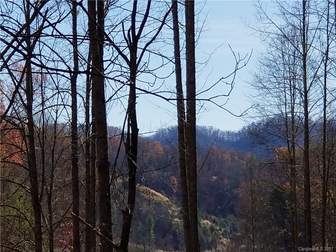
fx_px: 505
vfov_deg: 28.0
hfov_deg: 36.8
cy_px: 126
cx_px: 168
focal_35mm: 52
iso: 25
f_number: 2.4
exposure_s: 1/1060
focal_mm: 6
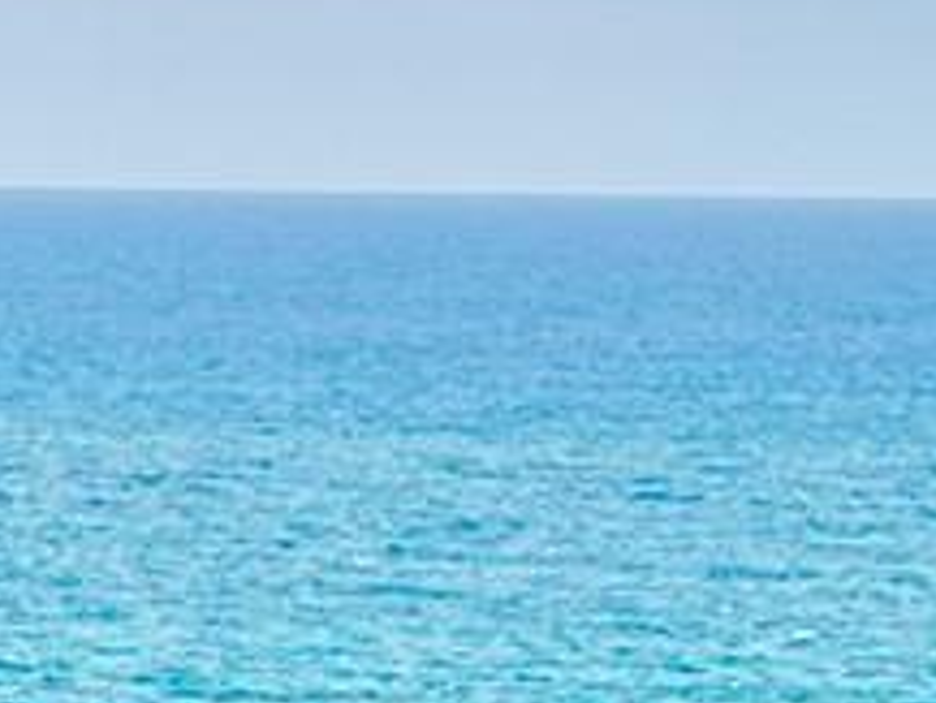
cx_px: -988
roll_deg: -1.1
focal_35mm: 354
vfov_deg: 4.2
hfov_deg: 5.5
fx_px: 9577
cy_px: 1233
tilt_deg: -7.0
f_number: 1.78
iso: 64
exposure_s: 1/9009
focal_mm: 6.76
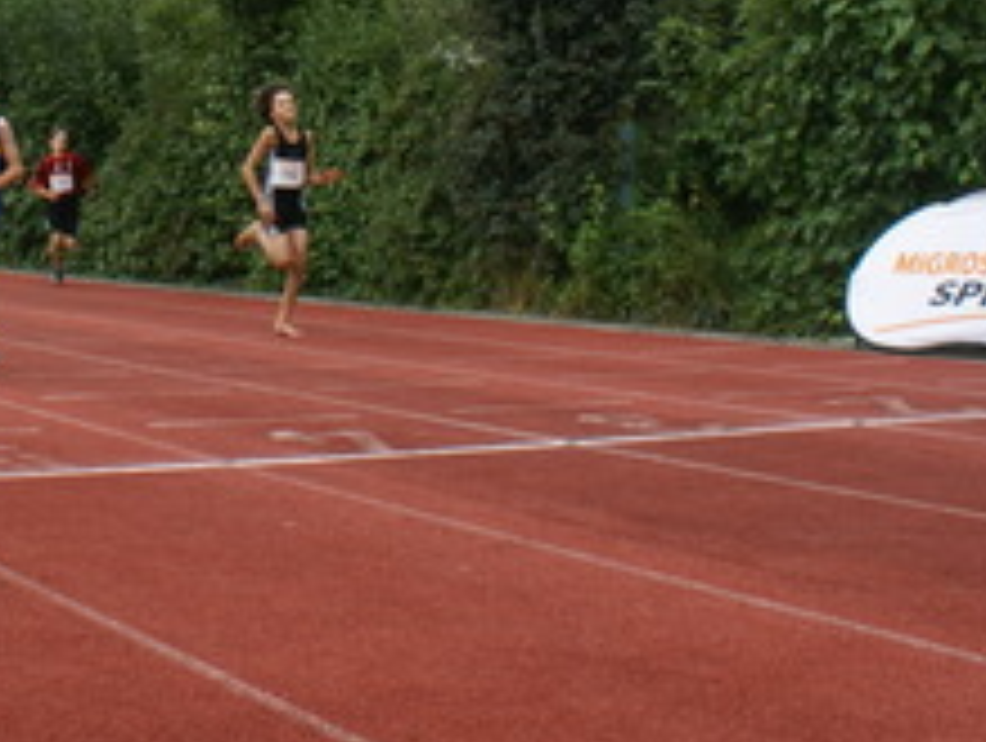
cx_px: 72
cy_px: -22
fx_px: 2026
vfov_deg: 20.1
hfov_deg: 26.3
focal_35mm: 71
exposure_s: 1/250
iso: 100
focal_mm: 20
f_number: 5.6
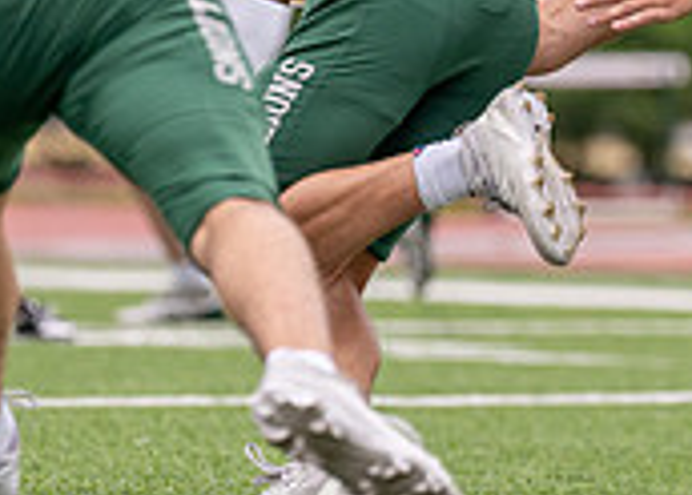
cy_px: -54
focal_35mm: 626
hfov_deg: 3.2
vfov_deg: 2.3
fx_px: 12308
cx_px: 397
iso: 250
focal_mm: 164
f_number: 2.8
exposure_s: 1/3200
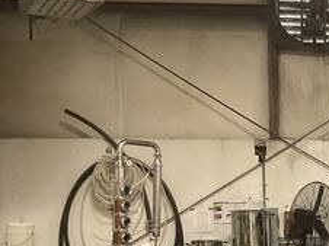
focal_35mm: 77
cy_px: 229
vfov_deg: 18.7
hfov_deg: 22.9
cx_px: 413
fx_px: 731
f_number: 1.8
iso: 250
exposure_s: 1/40
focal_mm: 3
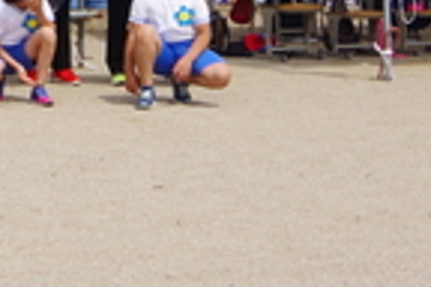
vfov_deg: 10.5
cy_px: -259
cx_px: -183
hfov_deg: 15.7
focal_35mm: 122
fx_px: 1460
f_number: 13
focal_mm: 18
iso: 200
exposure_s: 1/160
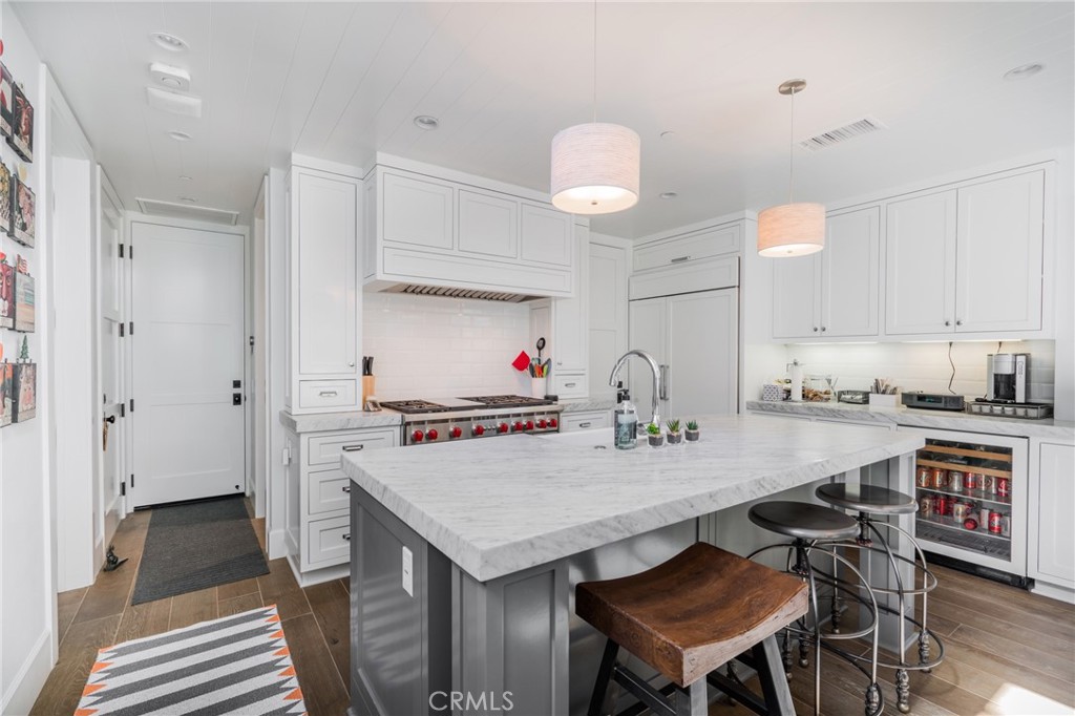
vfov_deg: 73.7
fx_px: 478
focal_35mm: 16
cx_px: 538
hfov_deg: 96.8
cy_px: 358
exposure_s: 1/13
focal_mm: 16
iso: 320
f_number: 8
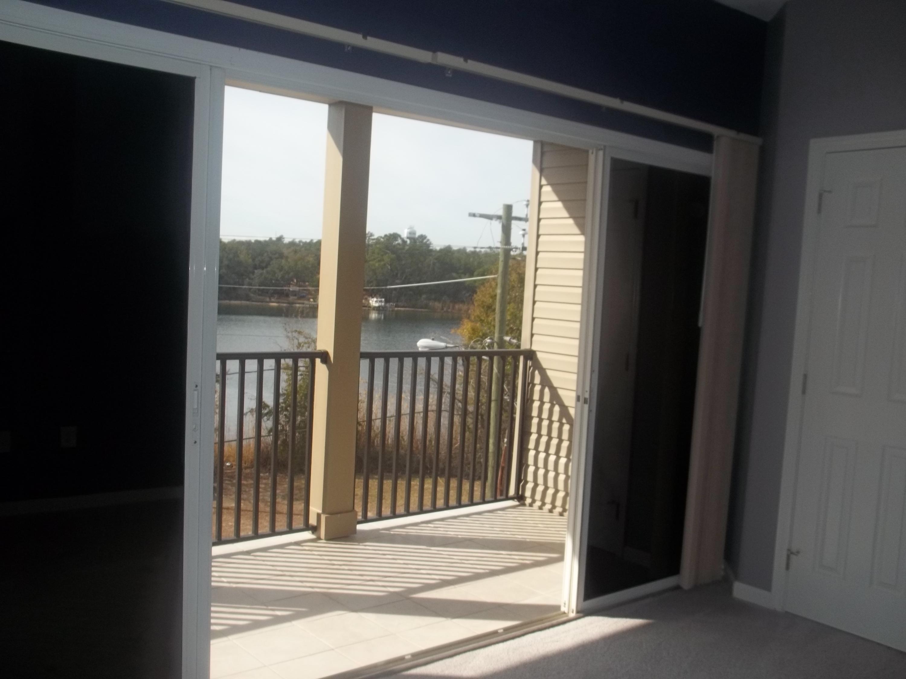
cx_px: 453
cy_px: 340
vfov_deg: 42.9
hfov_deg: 55.4
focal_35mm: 33
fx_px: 864
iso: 64
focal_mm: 5.9
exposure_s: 1/800
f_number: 3.3
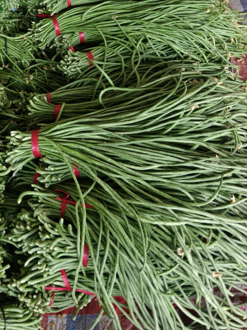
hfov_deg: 34.7
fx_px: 381
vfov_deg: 45.8
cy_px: 101
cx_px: 45
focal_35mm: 40
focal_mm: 8.67
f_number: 1.75
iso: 552
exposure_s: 1/50
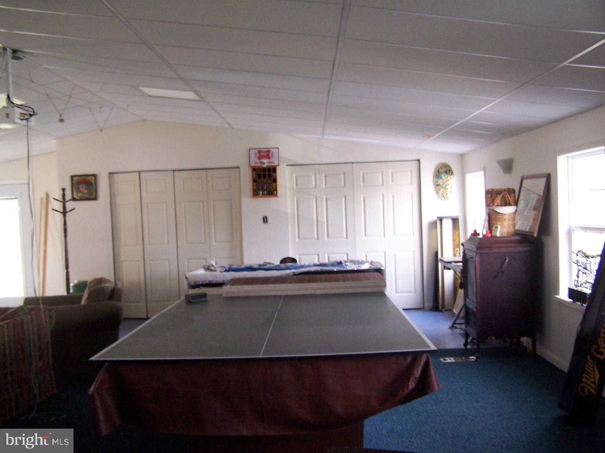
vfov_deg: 37.7
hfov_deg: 49.0
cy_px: 226
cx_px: 302
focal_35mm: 38
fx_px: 664
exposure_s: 1/20
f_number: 2.8
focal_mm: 6.3
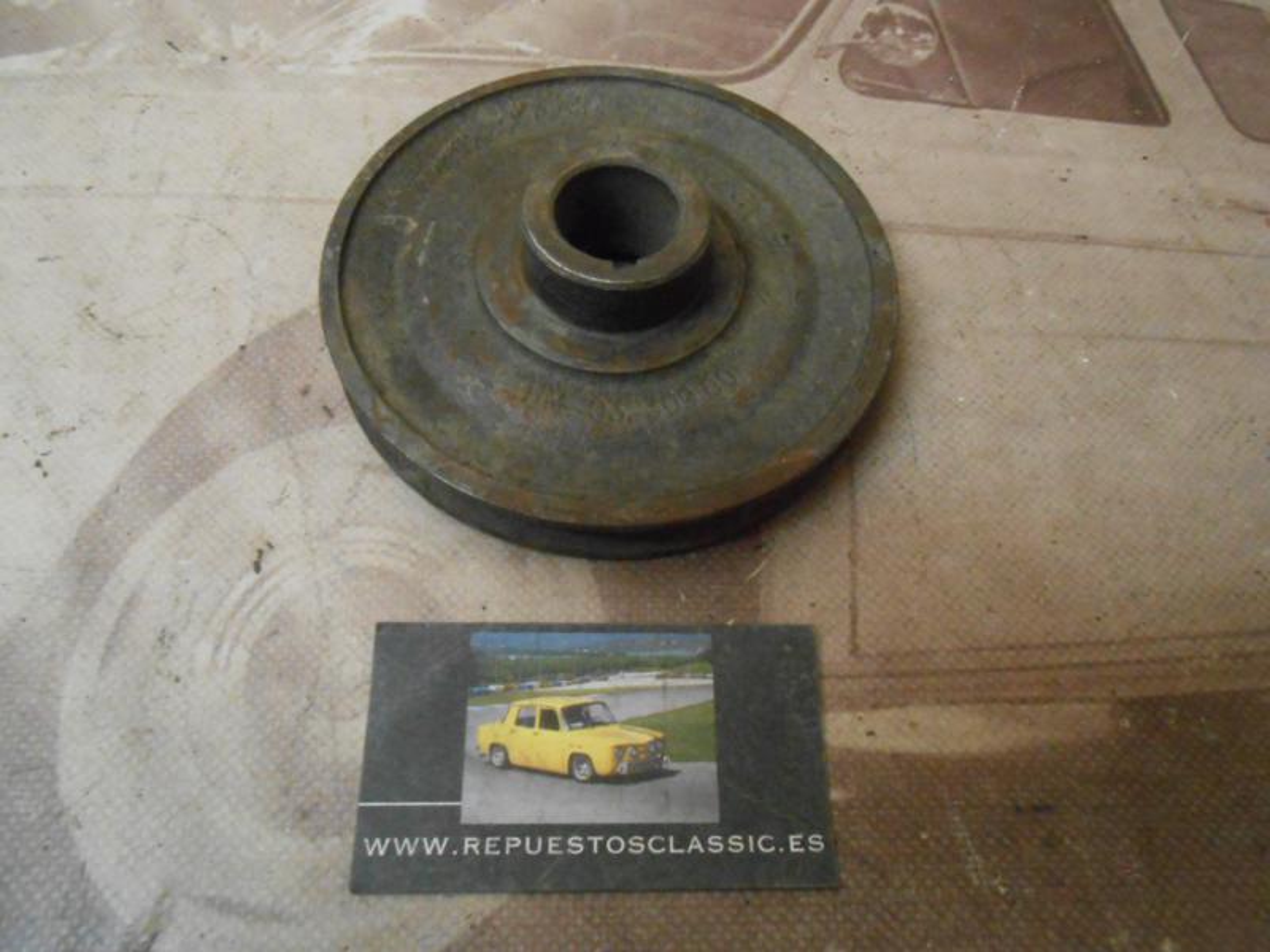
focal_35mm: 26
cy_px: 476
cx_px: 635
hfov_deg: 67.3
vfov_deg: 53.1
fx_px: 954
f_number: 3.5
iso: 800
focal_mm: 4.6
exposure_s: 1/30
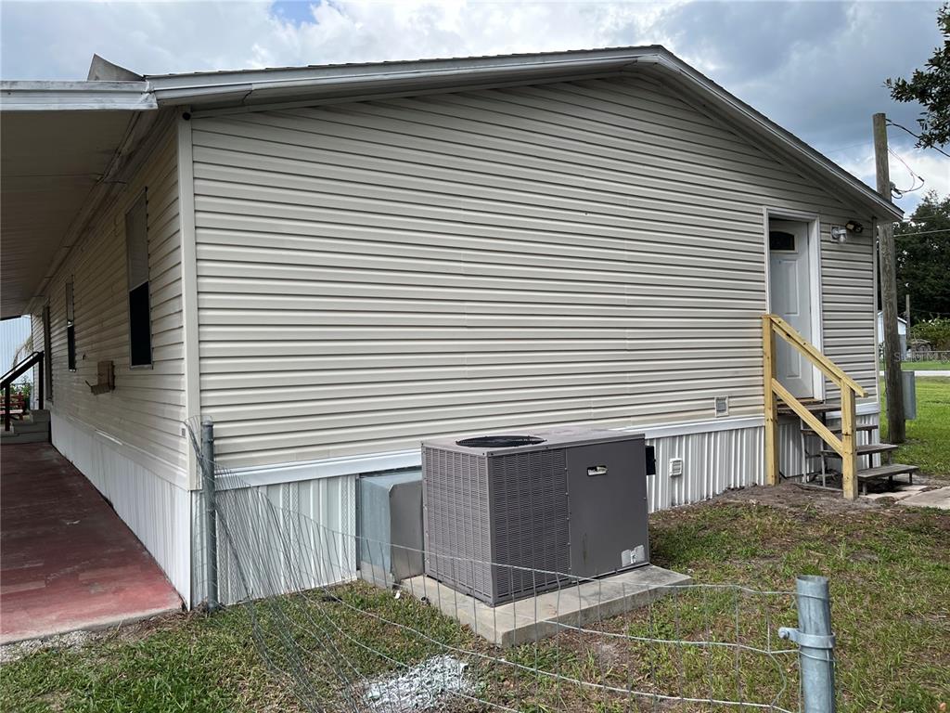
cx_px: 475
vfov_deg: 53.1
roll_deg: +2.1
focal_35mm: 26
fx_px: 714
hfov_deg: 67.3
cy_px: 356
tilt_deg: -1.0
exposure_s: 1/1339
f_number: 1.6
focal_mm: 5.1
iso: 50
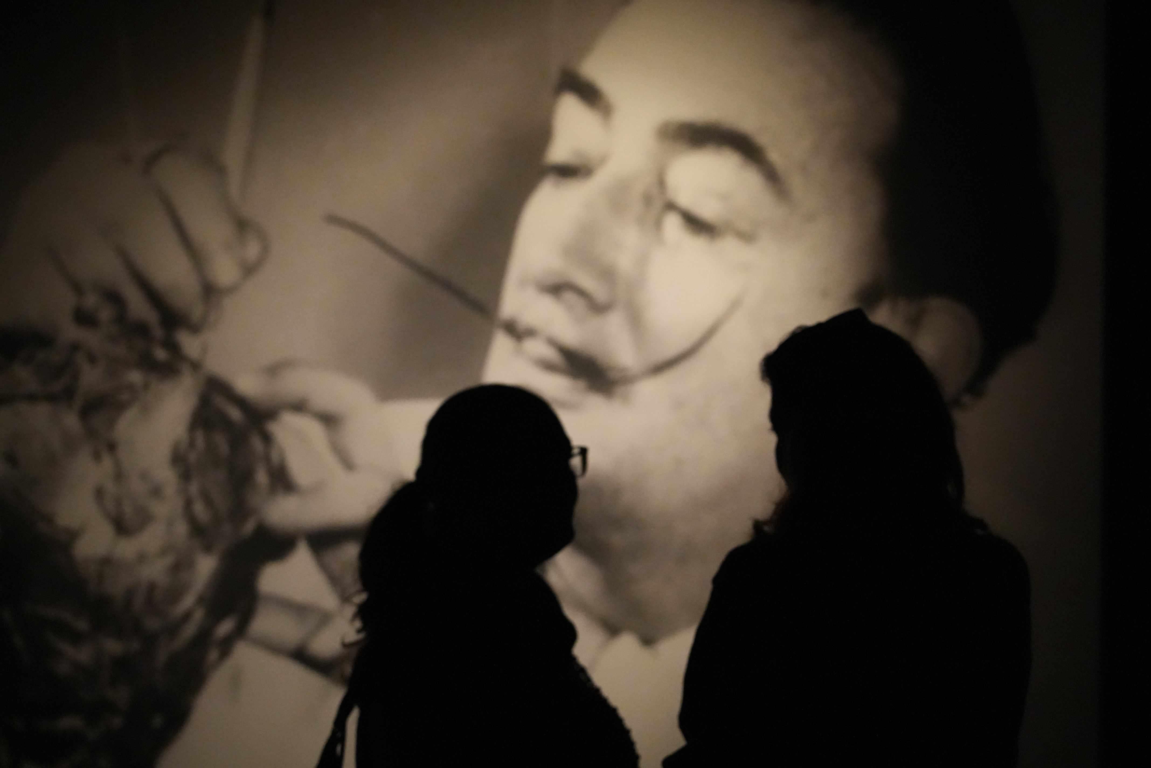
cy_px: 384
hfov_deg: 19.5
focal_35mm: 105
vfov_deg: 13.0
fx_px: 3357
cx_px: 576
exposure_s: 1/200
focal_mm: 105
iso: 16000
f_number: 4.5
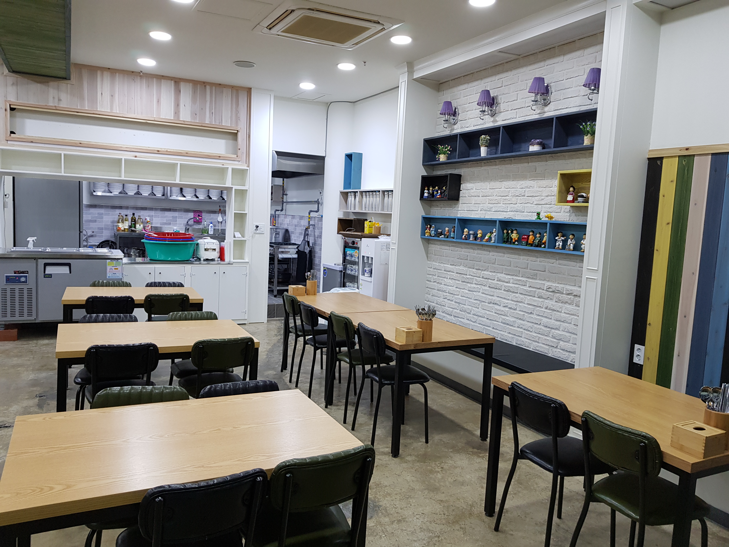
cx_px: 364
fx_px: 548
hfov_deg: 67.3
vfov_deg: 53.1
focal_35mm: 26
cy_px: 274
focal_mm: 4.3
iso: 125
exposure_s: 1/60
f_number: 1.7
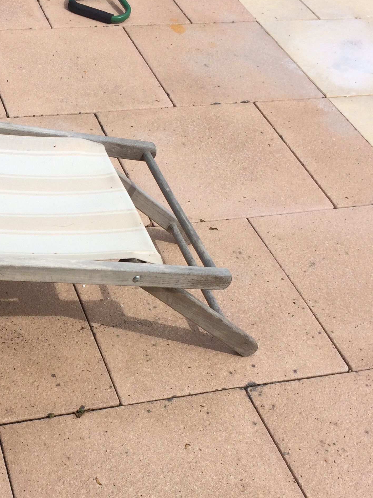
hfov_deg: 28.2
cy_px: 311
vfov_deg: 38.0
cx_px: 47
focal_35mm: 50
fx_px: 718
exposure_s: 1/2160
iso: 32
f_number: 2.2
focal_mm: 4.15
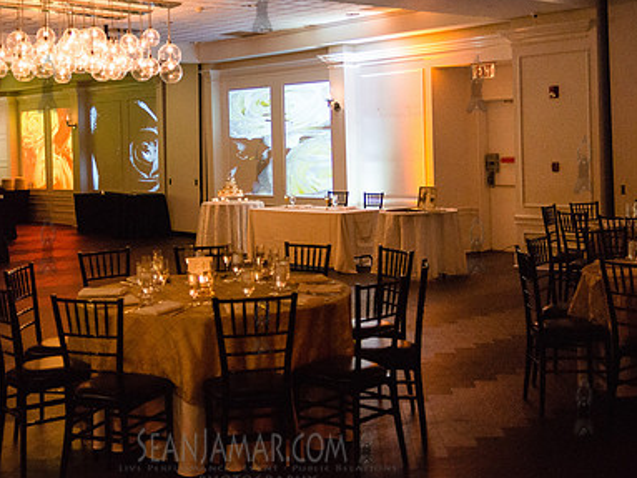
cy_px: 164
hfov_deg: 37.4
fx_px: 938
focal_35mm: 51
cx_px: 261
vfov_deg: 28.4
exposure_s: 1/640
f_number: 2
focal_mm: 35
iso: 4000
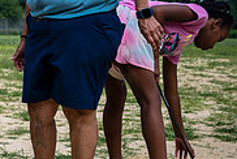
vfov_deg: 11.1
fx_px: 818
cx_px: -120
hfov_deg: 15.2
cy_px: 89
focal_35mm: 124
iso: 160
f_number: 5
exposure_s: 1/1000
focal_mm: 35
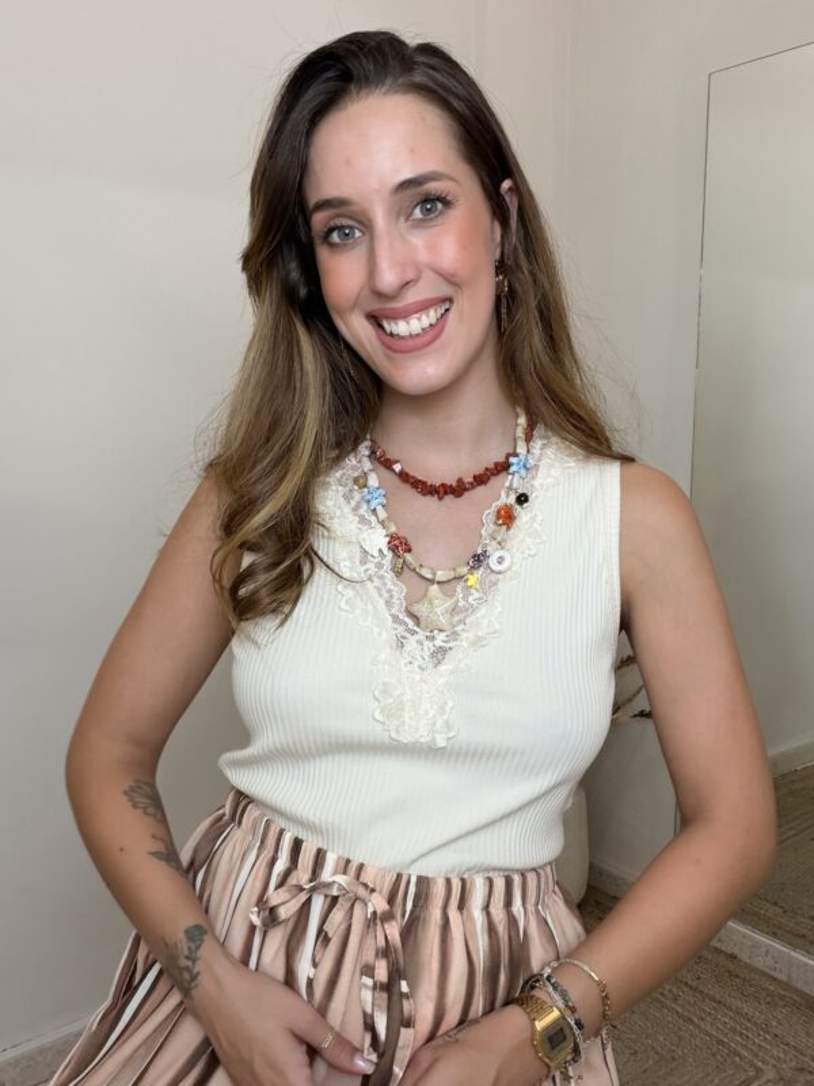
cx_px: 407
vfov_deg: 60.0
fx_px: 941
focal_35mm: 30
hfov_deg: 46.8
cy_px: 543
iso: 100
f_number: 1.9
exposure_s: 1/60
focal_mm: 2.71
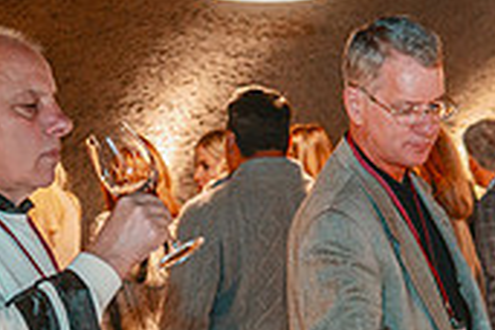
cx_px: 478
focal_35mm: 149
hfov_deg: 13.6
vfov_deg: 9.1
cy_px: 362
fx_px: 2049
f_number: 3.5
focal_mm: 44
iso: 3200
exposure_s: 1/60
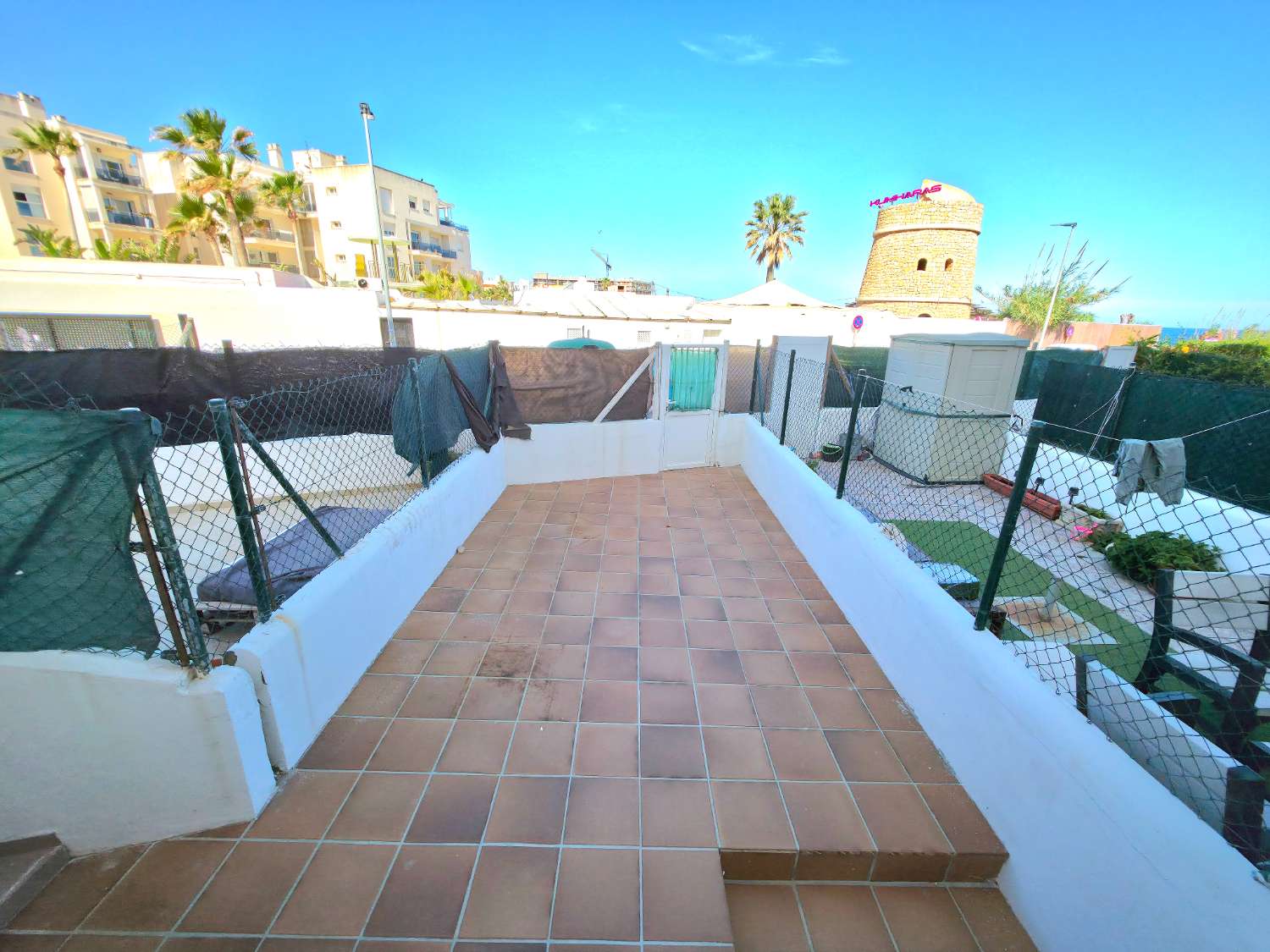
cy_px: 476
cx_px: 635
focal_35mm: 13
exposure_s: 1/5000
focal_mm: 2.2
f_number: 1.9
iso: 20
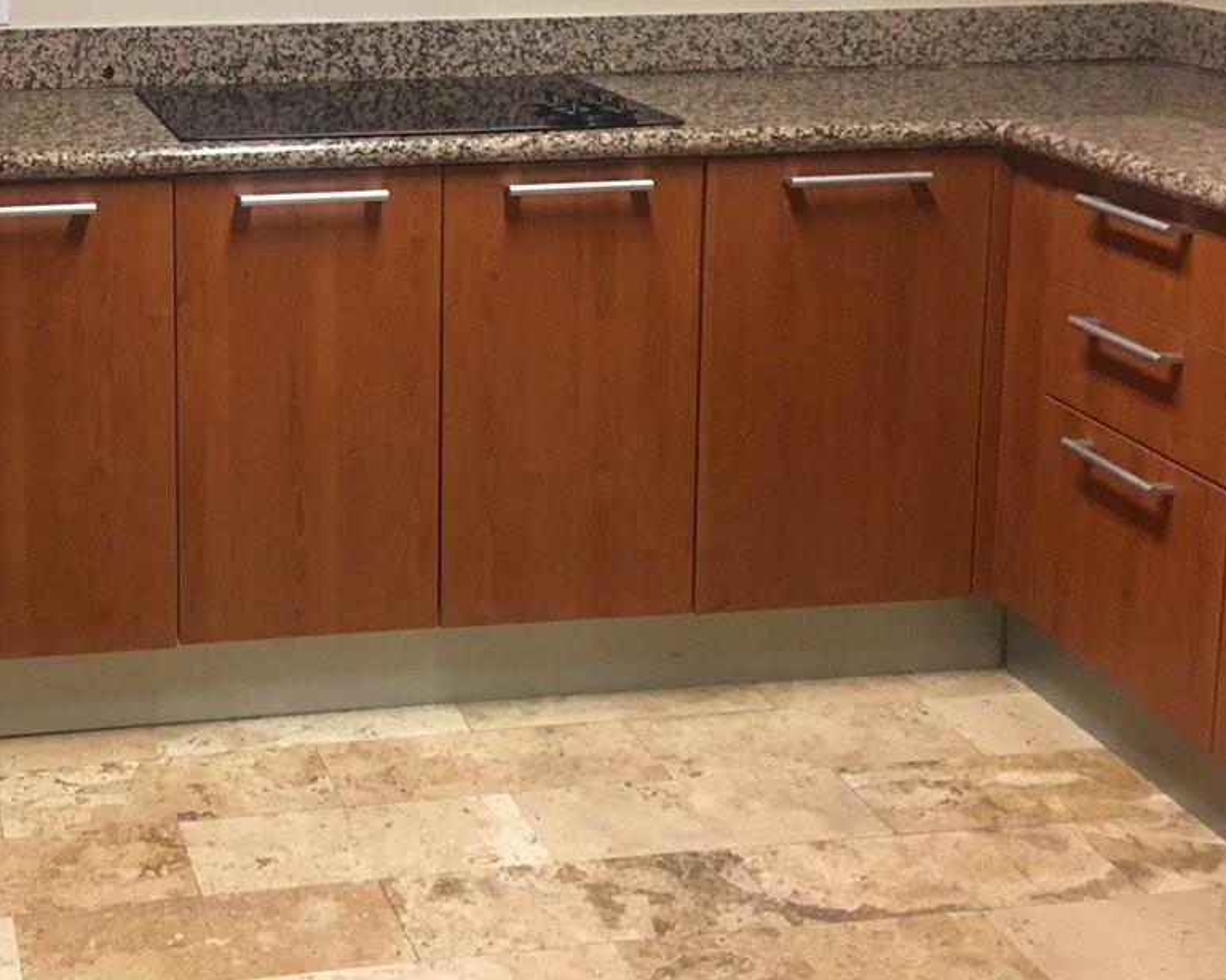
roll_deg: +1.2
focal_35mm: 59
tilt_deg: -9.9
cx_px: 177
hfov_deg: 30.8
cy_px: 179
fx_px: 2140
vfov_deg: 25.3
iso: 100
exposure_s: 1/15
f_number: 2.2
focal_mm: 4.15
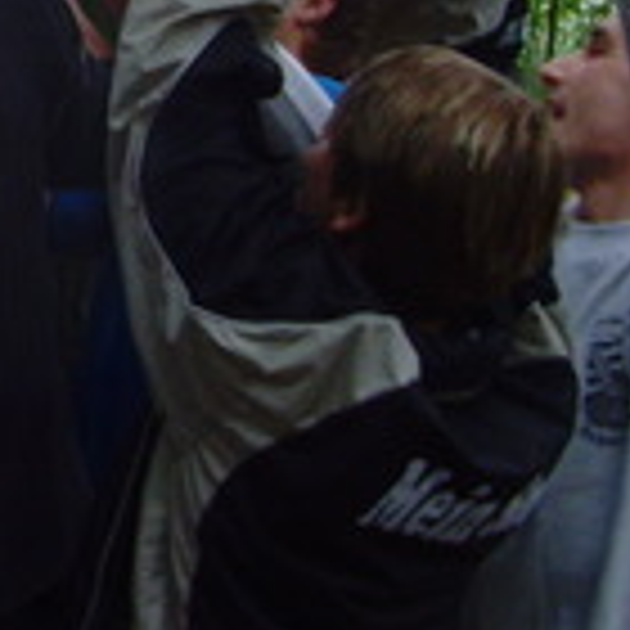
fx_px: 2533
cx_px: -328
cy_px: -25
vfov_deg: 13.9
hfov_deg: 13.3
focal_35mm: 123
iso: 200
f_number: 3.5
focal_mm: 6.6
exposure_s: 1/45
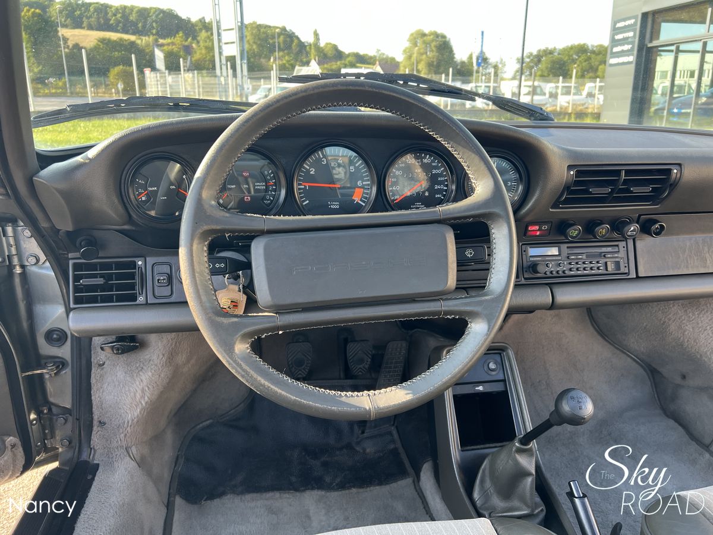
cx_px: 356
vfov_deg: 53.1
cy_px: 268
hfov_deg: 67.3
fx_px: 536
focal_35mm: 26
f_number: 1.5
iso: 50
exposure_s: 1/171
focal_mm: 5.7
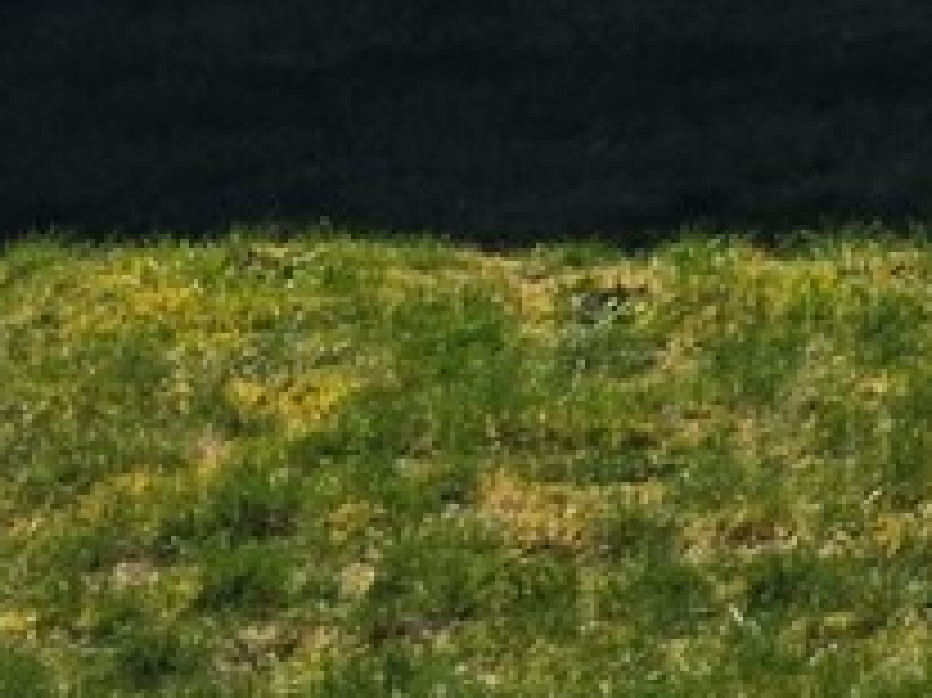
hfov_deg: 8.7
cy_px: -1608
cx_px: 2981
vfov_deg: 7.1
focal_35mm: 178
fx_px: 4790
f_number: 1.7
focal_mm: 6.3
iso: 80
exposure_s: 1/5608
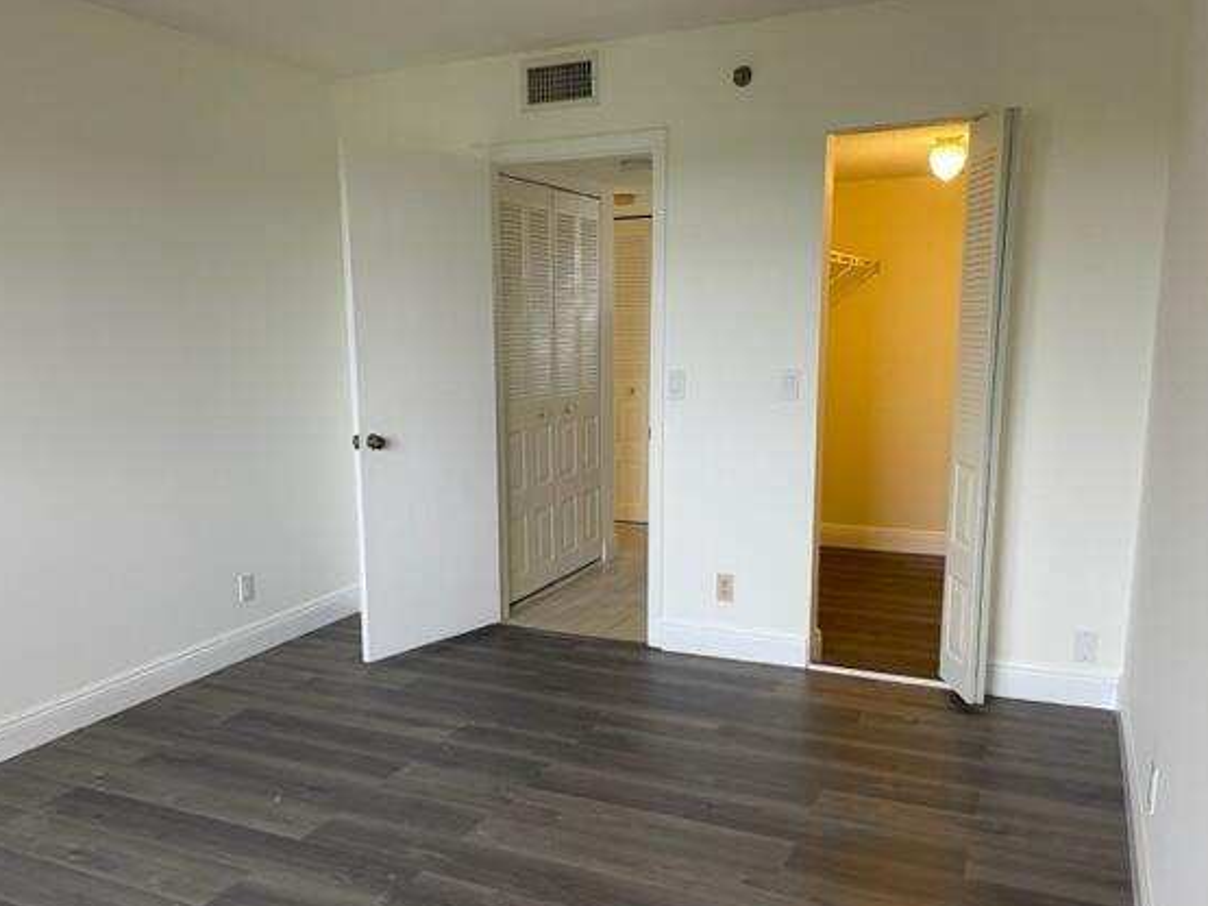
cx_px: 544
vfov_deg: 46.6
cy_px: 521
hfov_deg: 59.9
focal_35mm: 30
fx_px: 1047
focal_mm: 4.2
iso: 100
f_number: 1.6
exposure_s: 1/60
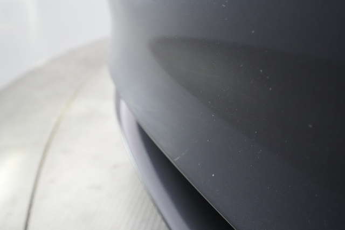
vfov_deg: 46.4
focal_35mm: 28
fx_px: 268
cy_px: 115
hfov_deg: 65.5
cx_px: 172
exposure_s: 1/100
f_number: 5.6
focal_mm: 28
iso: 6400
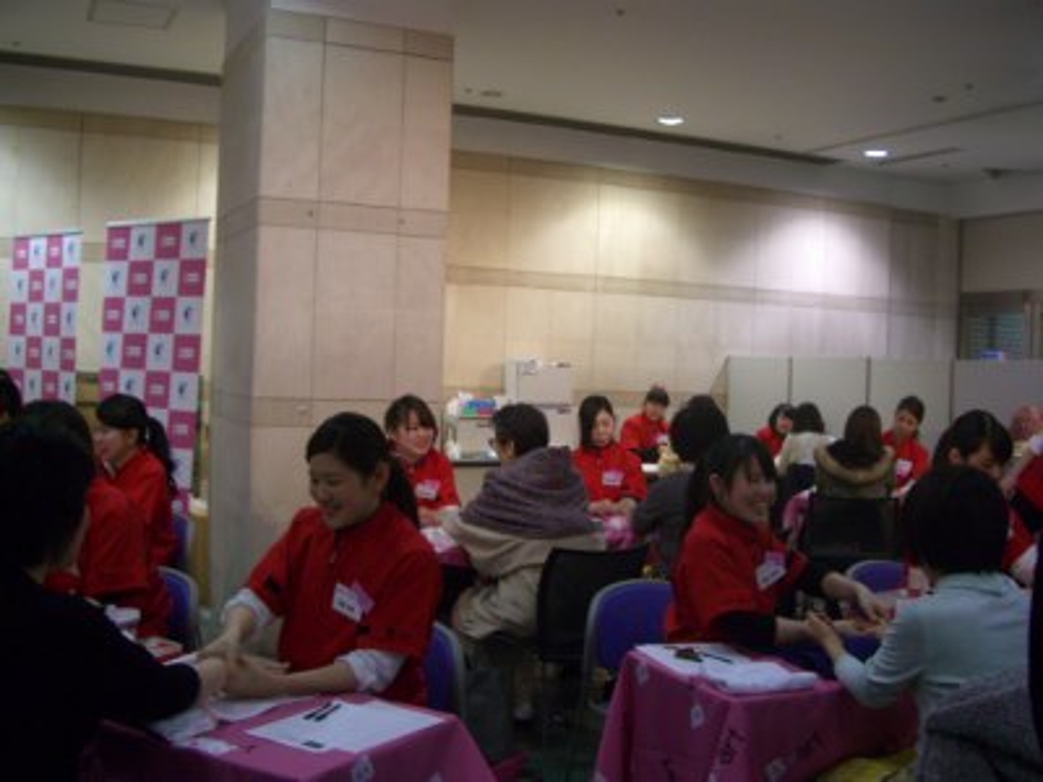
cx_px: 522
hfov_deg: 49.0
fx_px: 1145
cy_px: 391
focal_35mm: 38
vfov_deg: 37.7
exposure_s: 1/80
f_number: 2.8
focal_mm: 7.9
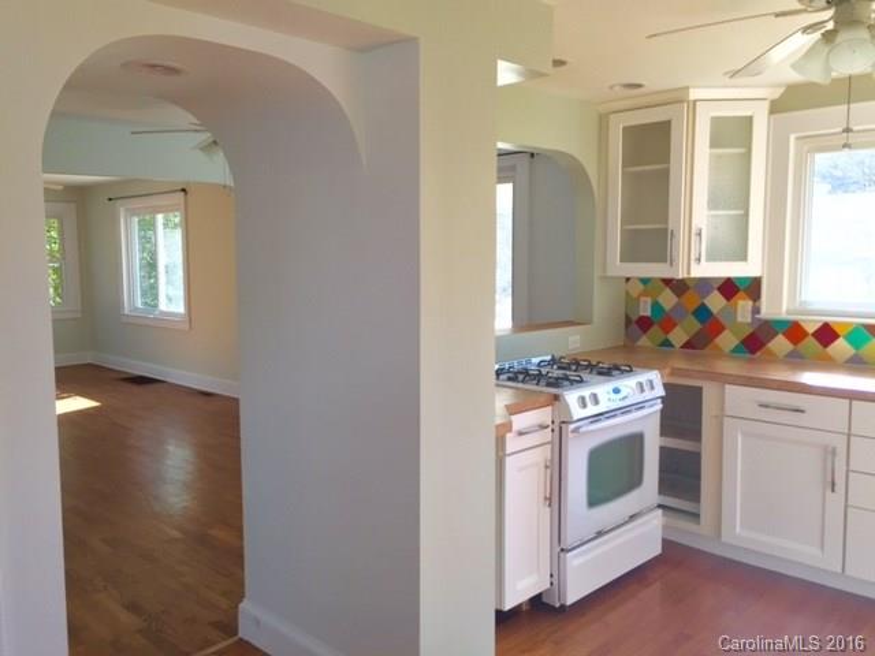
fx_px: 733
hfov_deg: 61.7
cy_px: 328
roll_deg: -0.1
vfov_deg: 48.2
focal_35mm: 29
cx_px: 438
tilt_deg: -5.5
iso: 32
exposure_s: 1/40
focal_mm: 4.15
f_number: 2.2
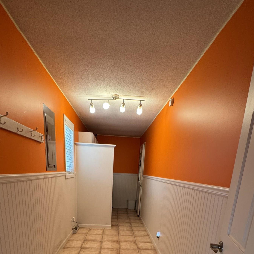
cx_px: 124
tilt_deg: -13.7
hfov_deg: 72.1
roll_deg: -3.1
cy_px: 215
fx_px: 174
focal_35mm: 21
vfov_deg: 63.6
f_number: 2.2
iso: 200
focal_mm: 2.22
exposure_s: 1/60
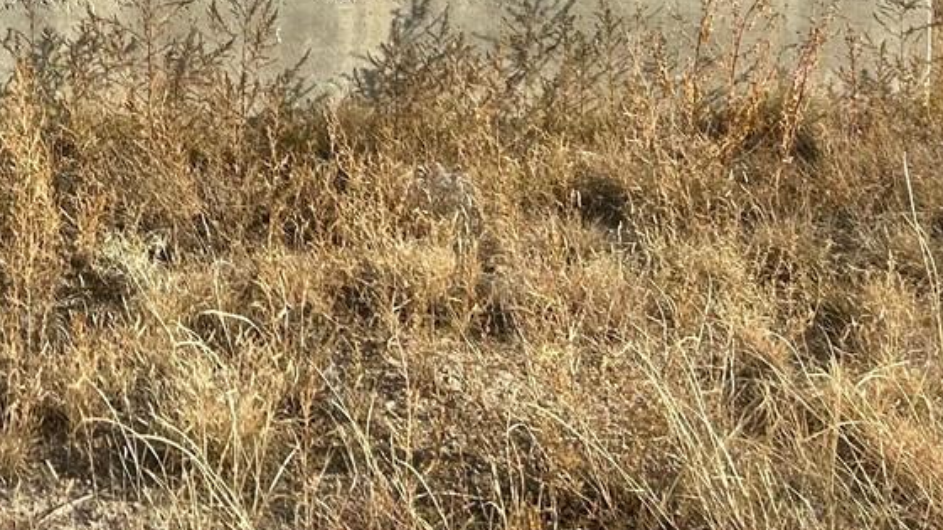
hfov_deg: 24.5
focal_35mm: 81
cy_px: -293
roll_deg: -0.6
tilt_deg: -0.6
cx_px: -93
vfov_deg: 13.9
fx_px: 2025
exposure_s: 1/2915
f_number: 1.5
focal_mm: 5.7
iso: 50
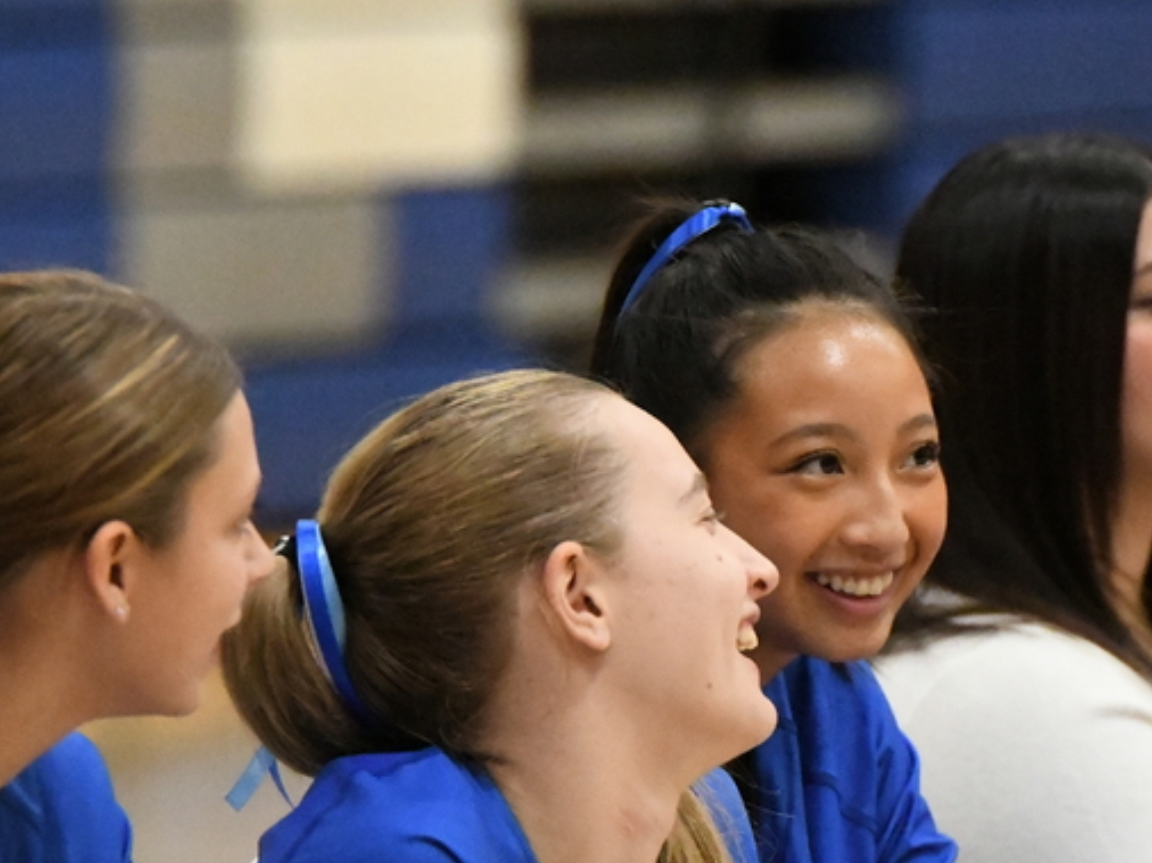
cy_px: 610
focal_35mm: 584
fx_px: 19426
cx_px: 988
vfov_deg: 2.5
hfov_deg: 3.4
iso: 16000
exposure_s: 1/1250
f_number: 4.5
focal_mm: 200
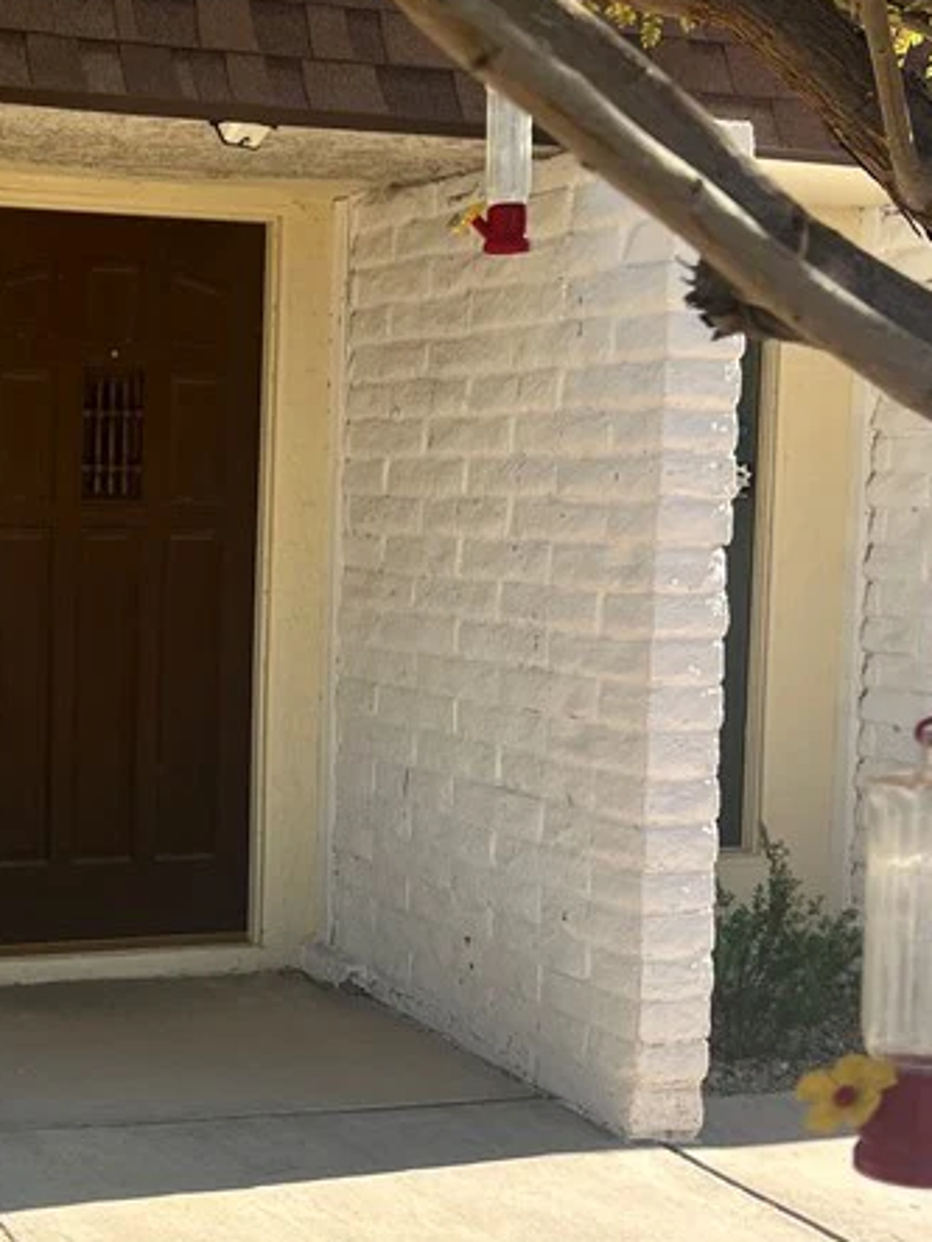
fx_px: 2154
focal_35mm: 60
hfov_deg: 23.3
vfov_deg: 32.2
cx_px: -31
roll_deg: +0.9
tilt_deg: -5.4
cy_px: 674
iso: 50
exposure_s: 1/1597
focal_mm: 5.7
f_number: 1.5
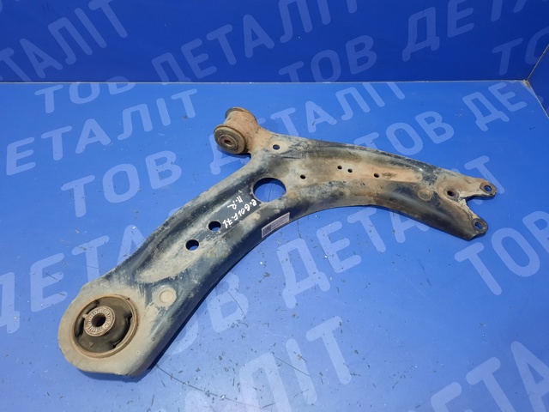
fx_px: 396
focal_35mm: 25
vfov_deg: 54.9
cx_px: 274
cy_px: 206
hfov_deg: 69.4
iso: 320
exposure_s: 1/33
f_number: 2
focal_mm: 4.6
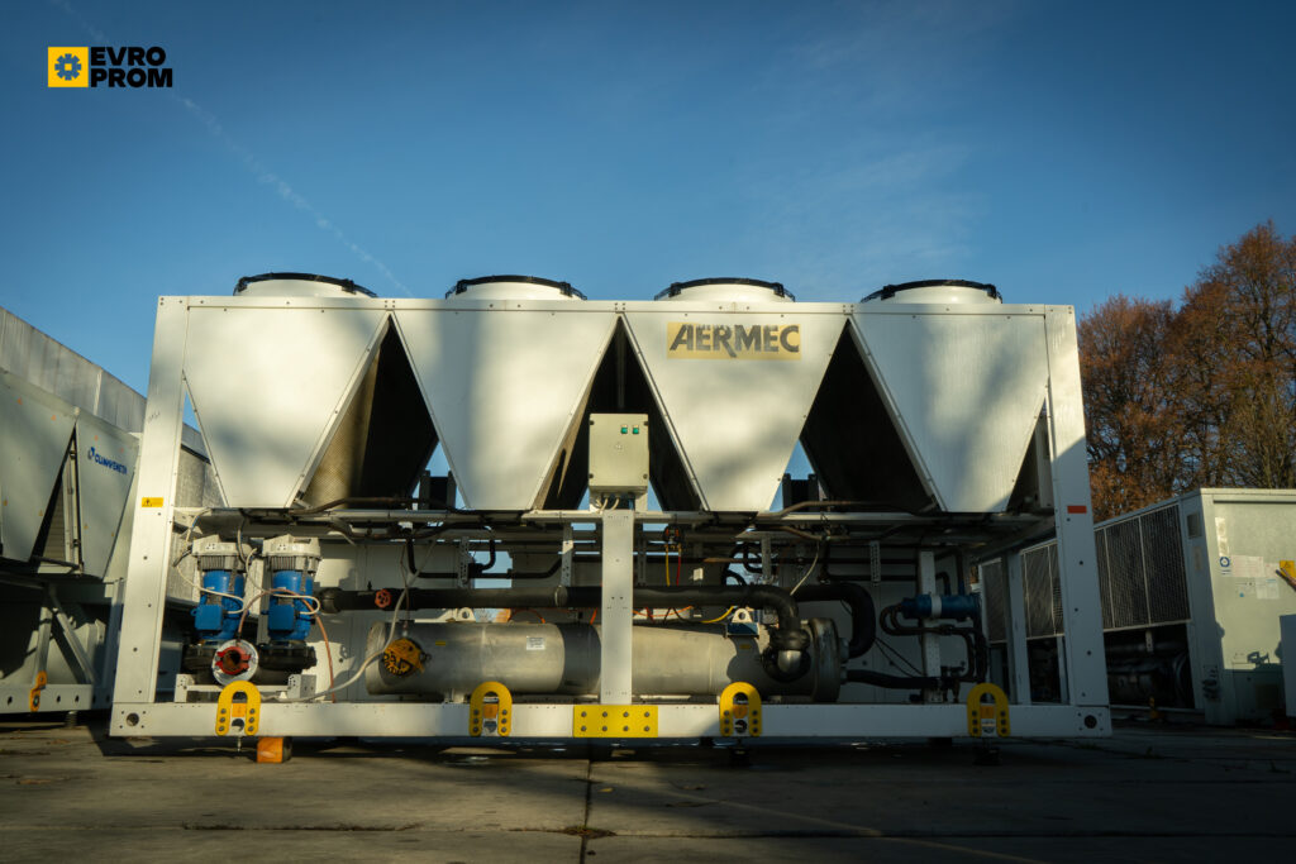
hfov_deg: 61.9
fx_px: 1080
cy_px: 432
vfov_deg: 43.6
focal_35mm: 30
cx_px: 648
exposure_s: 1/200
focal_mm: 30
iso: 100
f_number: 13
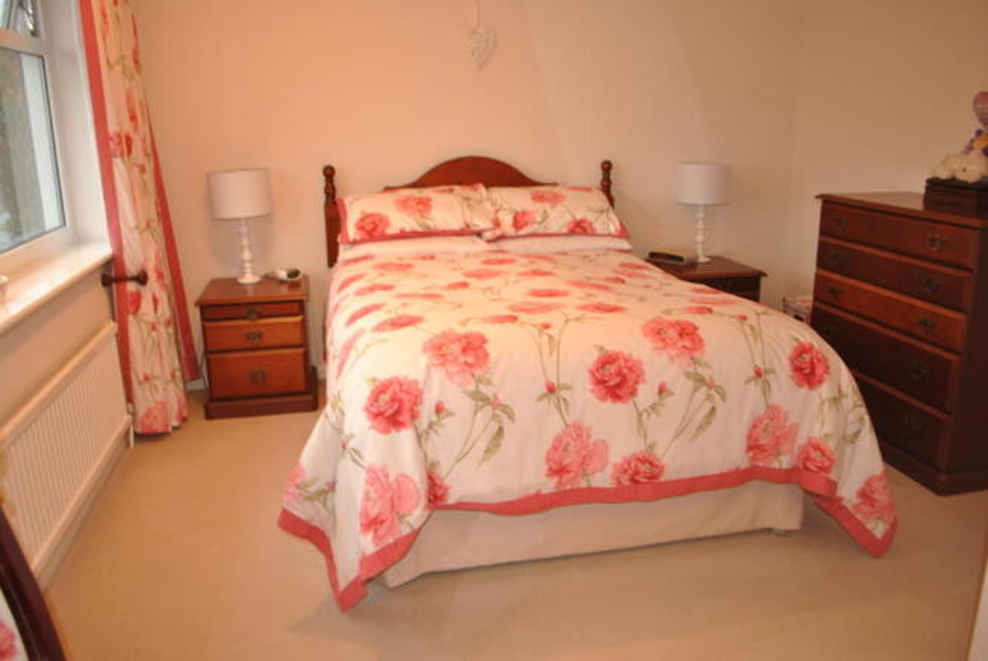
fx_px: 742
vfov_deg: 48.0
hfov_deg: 67.3
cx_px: 494
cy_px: 330
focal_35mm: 27
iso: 100
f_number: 3.5
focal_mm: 18
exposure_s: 1/3
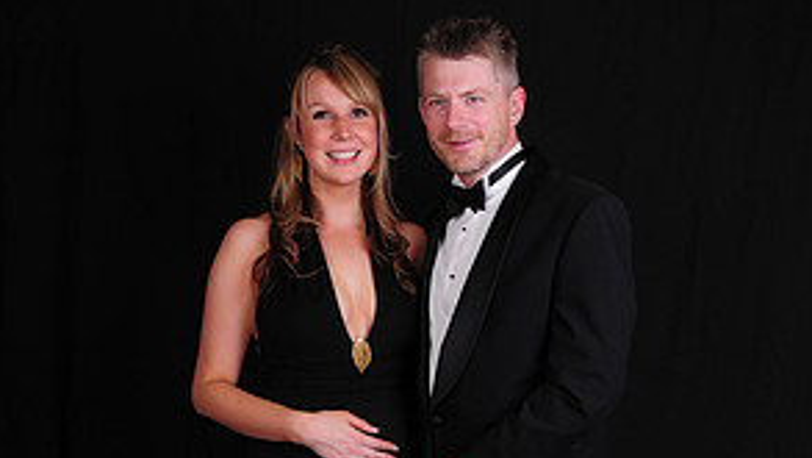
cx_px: 409
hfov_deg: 39.2
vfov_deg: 21.6
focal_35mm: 53
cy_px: 489
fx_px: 1141
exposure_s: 1/125
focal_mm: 22
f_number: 8
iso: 200
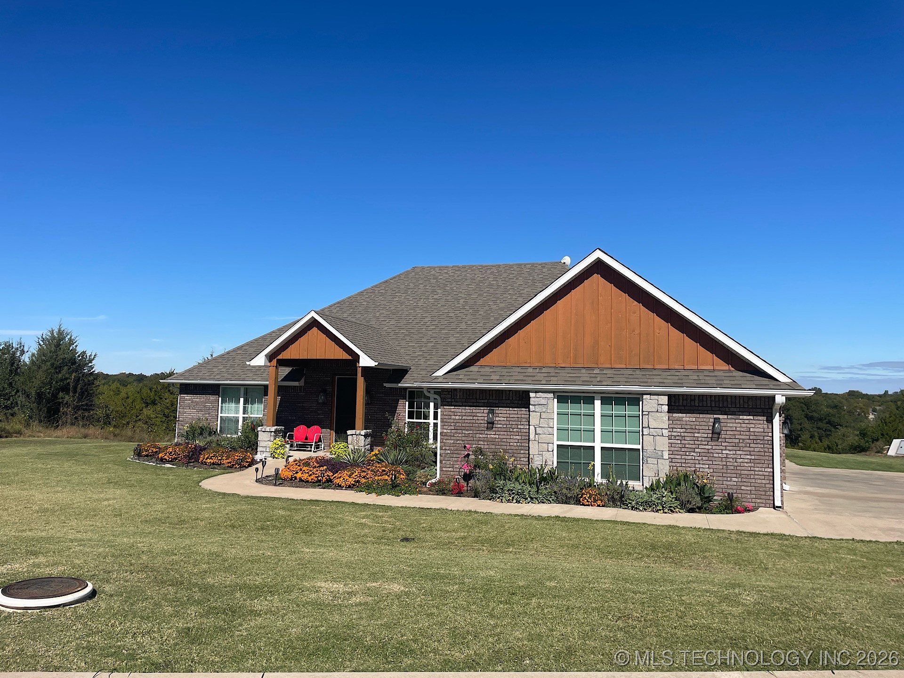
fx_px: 679
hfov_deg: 67.3
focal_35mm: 26
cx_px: 452
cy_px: 339
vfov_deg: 53.1
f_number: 1.6
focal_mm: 4.2
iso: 32
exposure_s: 1/1855
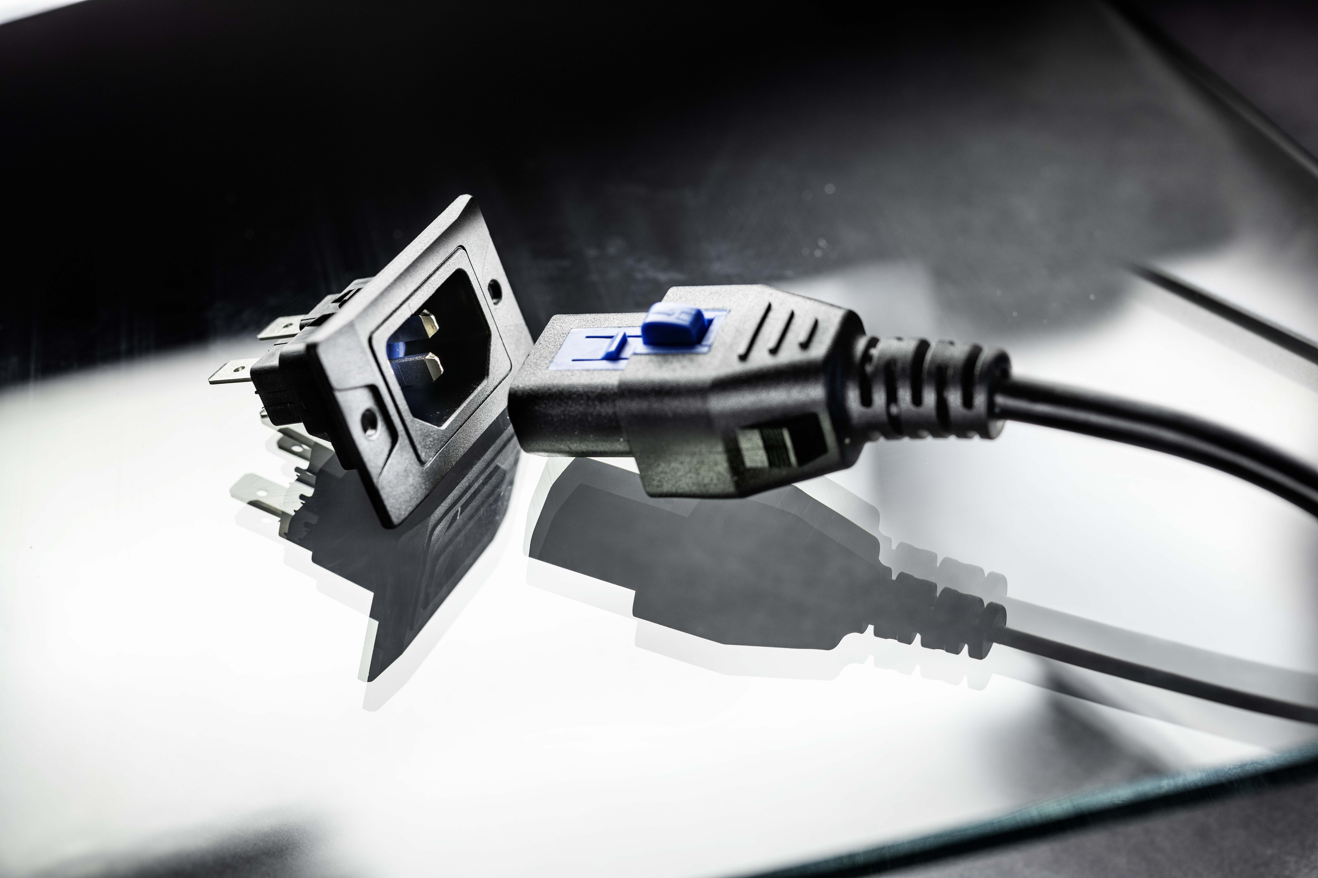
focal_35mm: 60
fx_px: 2196
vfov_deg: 22.6
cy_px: 439
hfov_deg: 33.4
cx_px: 659
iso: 100
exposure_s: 1/25
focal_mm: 60
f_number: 7.1
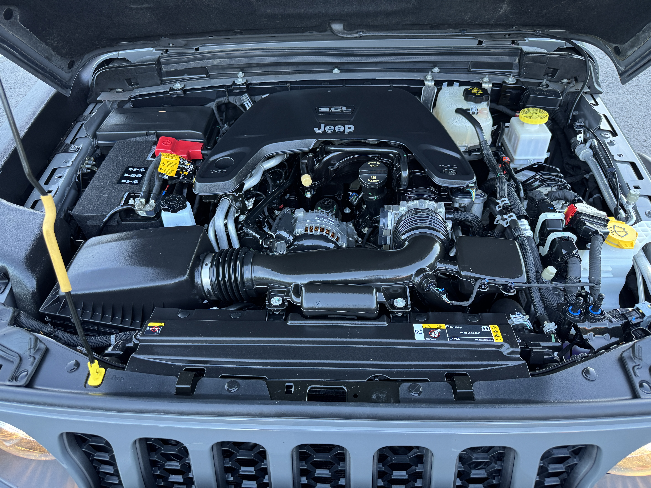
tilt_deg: -43.0
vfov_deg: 56.8
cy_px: 244
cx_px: 326
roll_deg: +2.4
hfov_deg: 71.6
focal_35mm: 24
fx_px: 451
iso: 200
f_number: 1.78
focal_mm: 6.76
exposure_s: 1/64
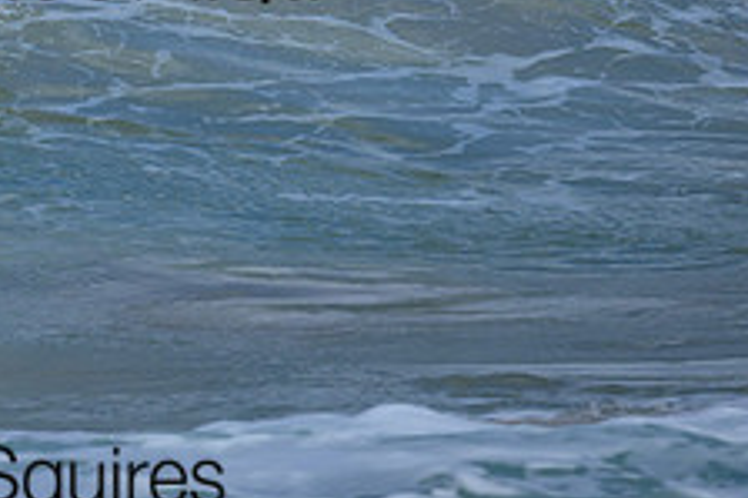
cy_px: -261
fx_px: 58964
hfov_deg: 0.7
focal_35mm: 2840
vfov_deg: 0.5
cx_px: -19
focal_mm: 800
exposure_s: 1/2500
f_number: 6.3
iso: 400
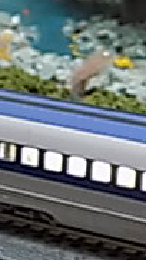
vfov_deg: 10.7
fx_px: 1375
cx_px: 312
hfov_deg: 5.9
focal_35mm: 200
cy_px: 70
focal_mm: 9.3
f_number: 3.9
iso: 400
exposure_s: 1/1.3
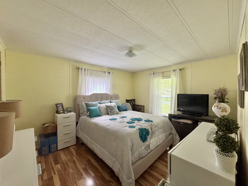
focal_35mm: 14
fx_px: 100
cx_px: 124
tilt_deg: -1.1
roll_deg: +0.0
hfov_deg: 102.1
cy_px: 93
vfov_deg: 85.7
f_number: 2.2
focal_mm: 2.22
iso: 320
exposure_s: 1/60
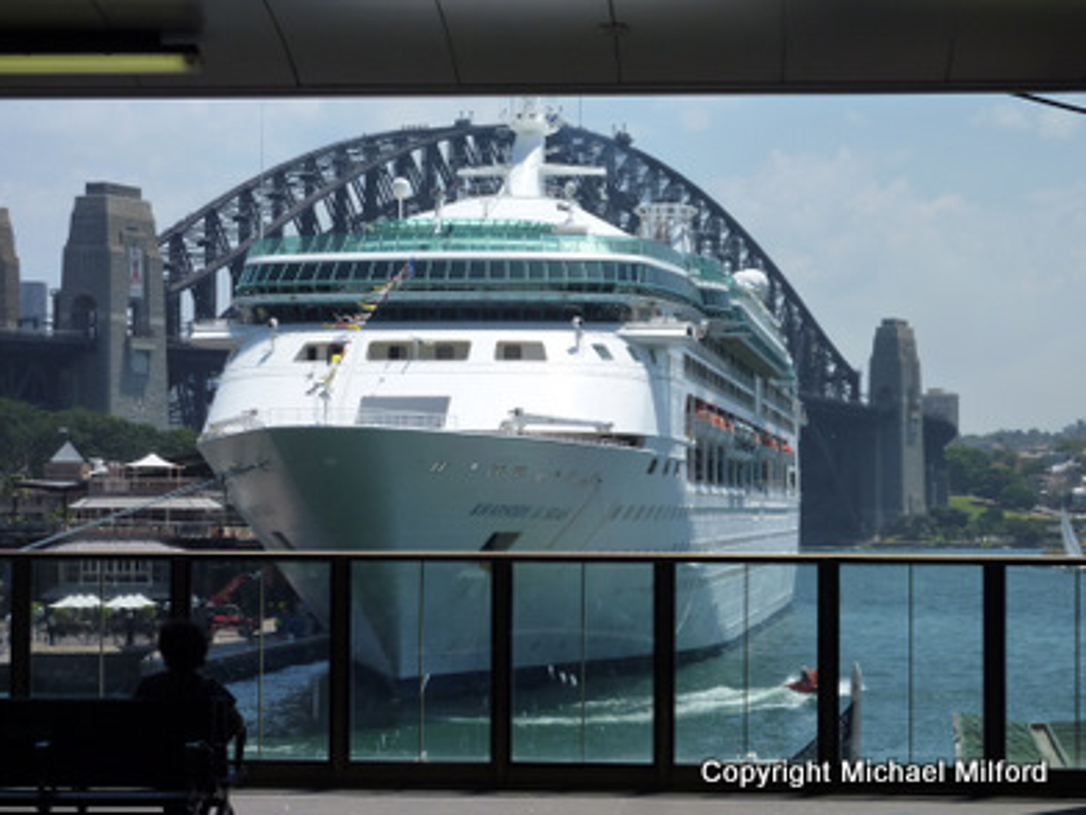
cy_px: 410
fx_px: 3075
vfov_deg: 15.1
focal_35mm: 98
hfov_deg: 20.0
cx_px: 540
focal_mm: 15.8
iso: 125
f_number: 5.6
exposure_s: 1/800
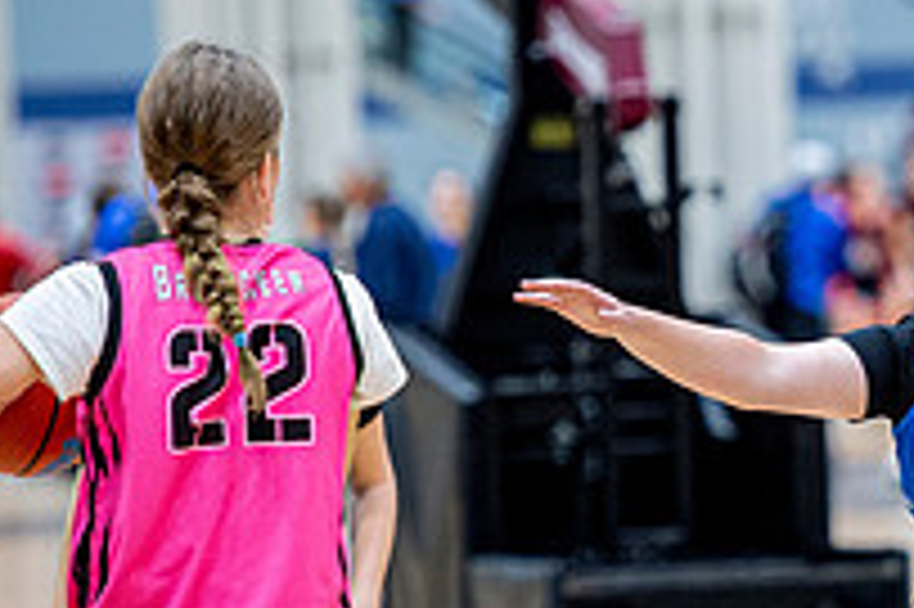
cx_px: 1022
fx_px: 12658
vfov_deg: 2.8
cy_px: 432
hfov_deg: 4.1
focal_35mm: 499
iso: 2000
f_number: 2.8
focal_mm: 175
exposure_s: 1/250
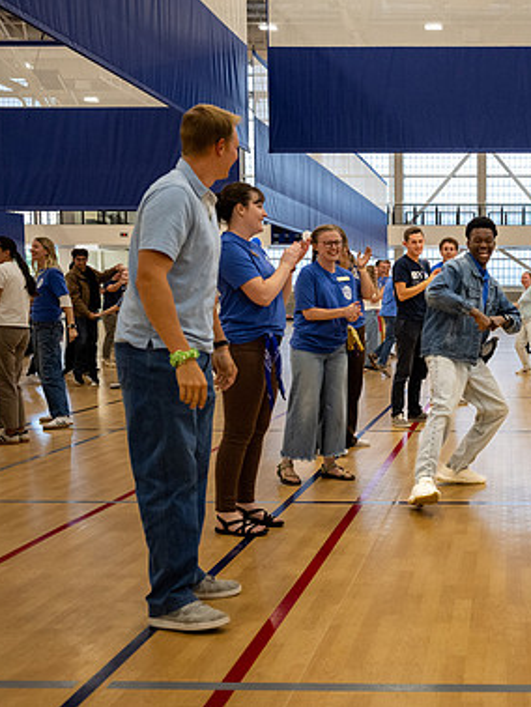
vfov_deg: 40.4
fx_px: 960
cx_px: 496
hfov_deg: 29.4
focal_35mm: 47
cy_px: 382
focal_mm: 24
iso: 2000
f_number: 2.8
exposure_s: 1/400
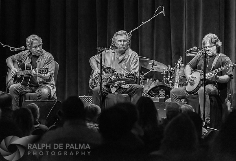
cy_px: 66
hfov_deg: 14.0
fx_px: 962
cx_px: 120
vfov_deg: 9.6
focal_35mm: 146
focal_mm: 122
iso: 1600
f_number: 3.2
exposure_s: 1/160
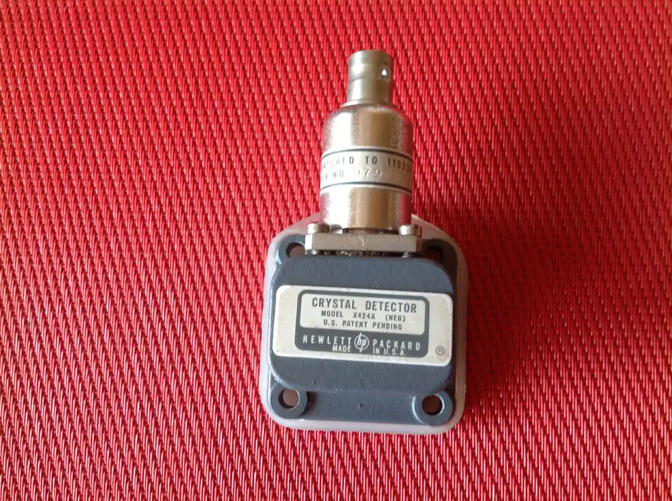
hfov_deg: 52.7
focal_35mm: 35
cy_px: 250
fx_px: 678
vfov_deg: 40.6
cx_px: 336
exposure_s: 1/15
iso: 64
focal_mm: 4.28
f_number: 2.4
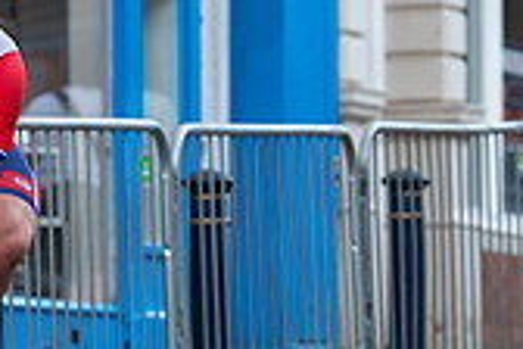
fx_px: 8048
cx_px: 128
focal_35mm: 554
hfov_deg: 3.7
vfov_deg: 2.5
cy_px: 179
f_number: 4
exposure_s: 1/640
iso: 640
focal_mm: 150
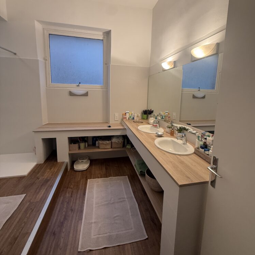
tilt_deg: -5.8
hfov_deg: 84.0
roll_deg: -1.5
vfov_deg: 83.7
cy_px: 114
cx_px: 131
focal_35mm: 17
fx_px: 142
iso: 160
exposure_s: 1/100
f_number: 2.2
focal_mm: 2.22
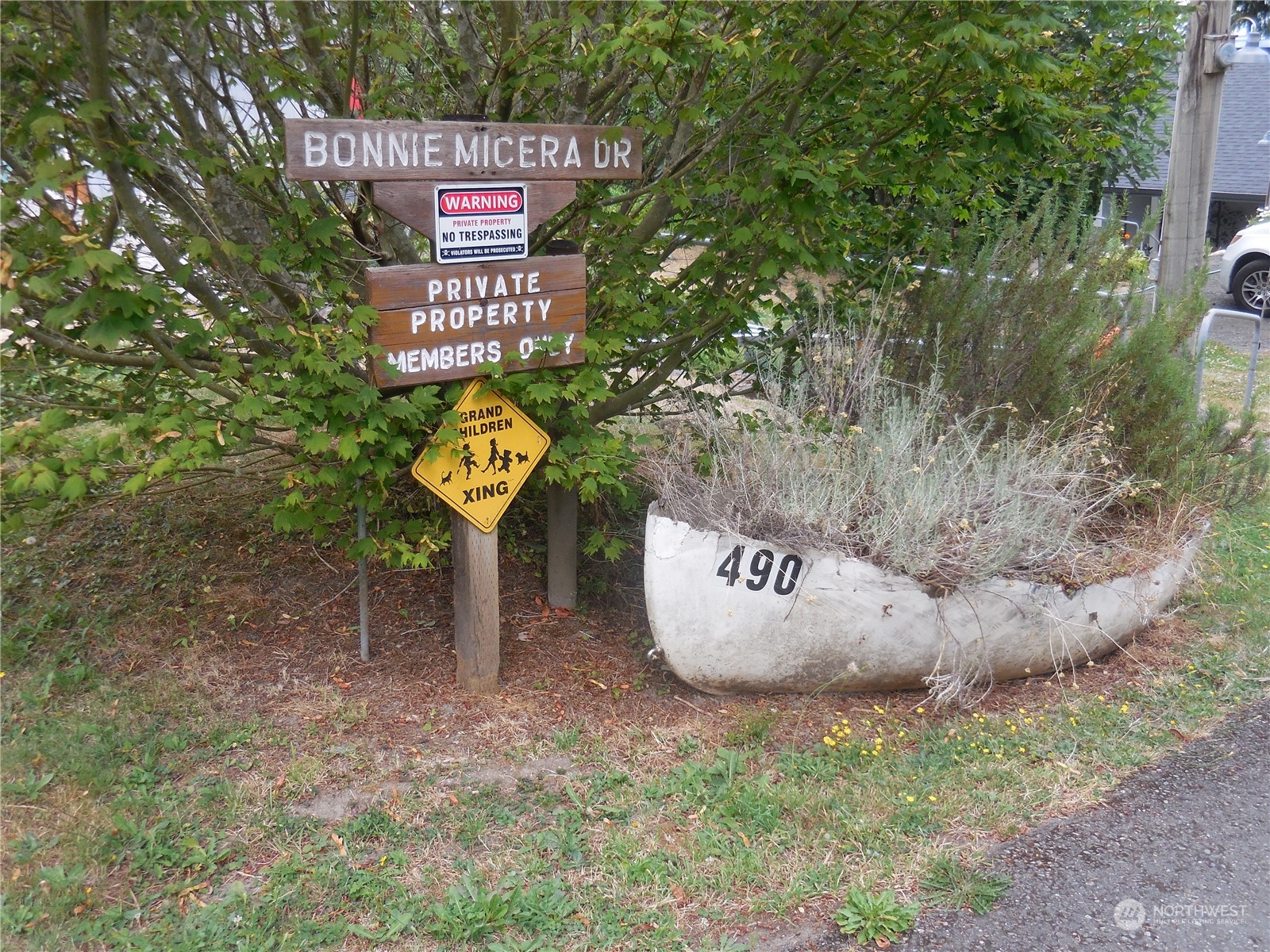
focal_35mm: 33
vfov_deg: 42.9
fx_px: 1211
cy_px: 476
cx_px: 635
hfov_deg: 55.4
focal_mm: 5.9
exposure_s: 1/80
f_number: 3.7
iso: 125
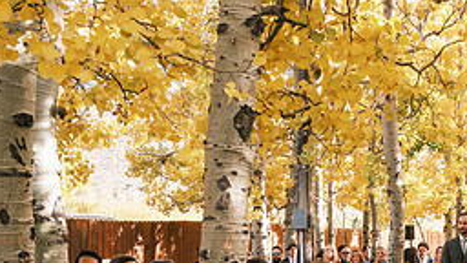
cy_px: 264
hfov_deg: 30.6
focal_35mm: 64
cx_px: 460
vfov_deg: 18.3
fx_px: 793
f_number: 5
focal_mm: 18
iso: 160
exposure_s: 1/125
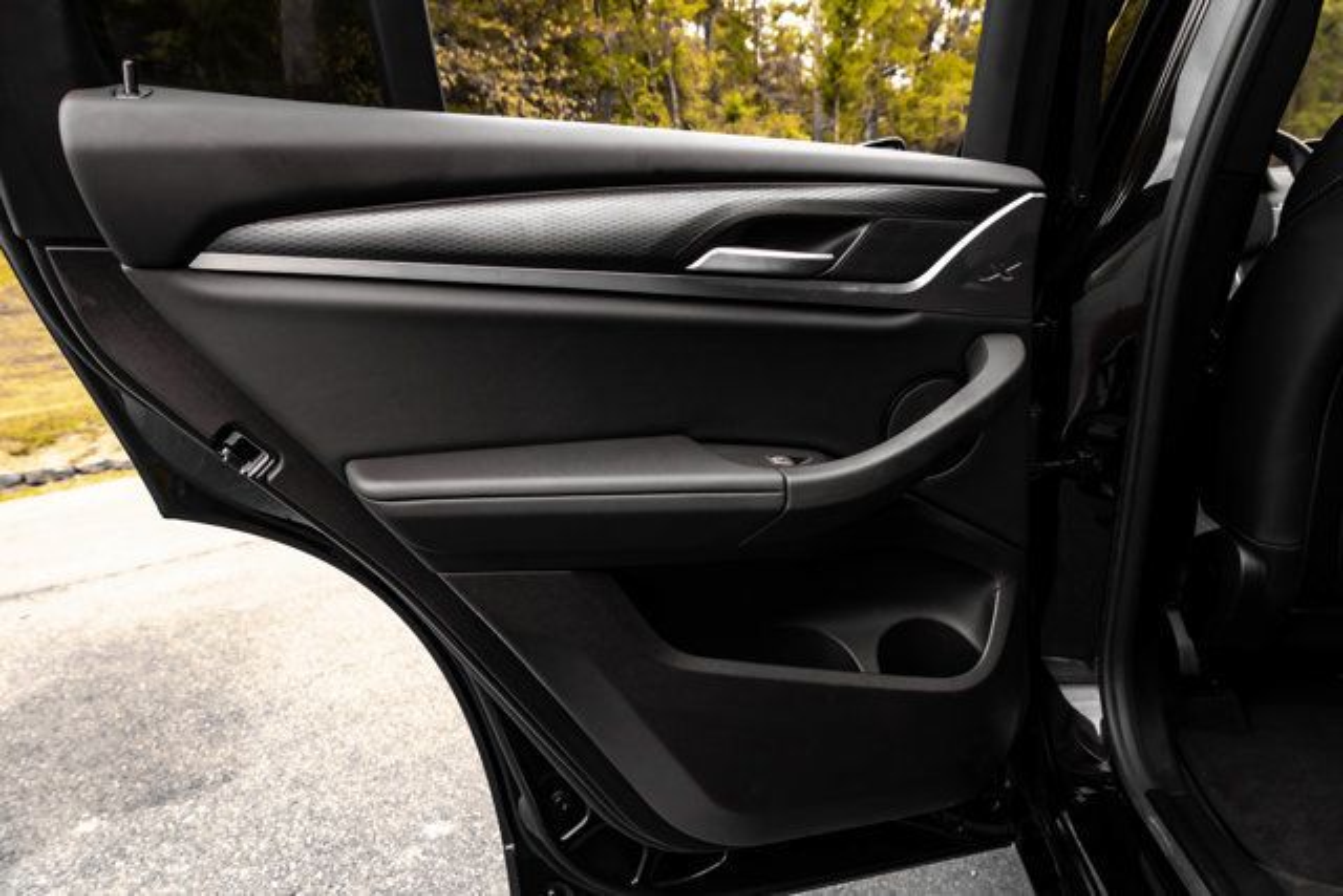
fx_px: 895
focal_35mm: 24
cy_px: 448
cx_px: 672
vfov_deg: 53.2
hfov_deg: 73.7
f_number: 9
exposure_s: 1/200
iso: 640
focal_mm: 24
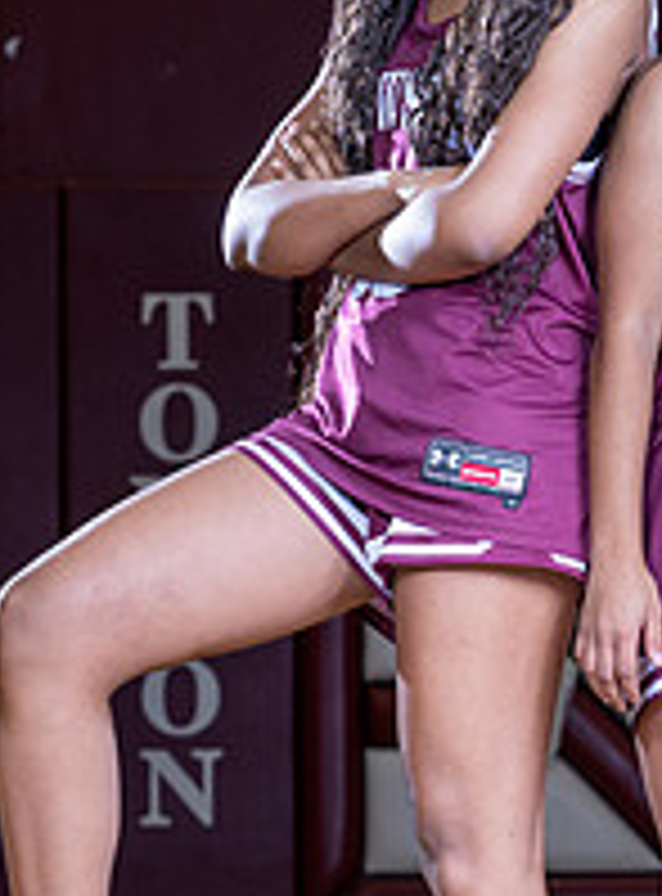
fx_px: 6772
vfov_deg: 7.6
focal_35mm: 263
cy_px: 410
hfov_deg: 5.6
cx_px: 742
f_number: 5
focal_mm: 80
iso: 160
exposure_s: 1/160
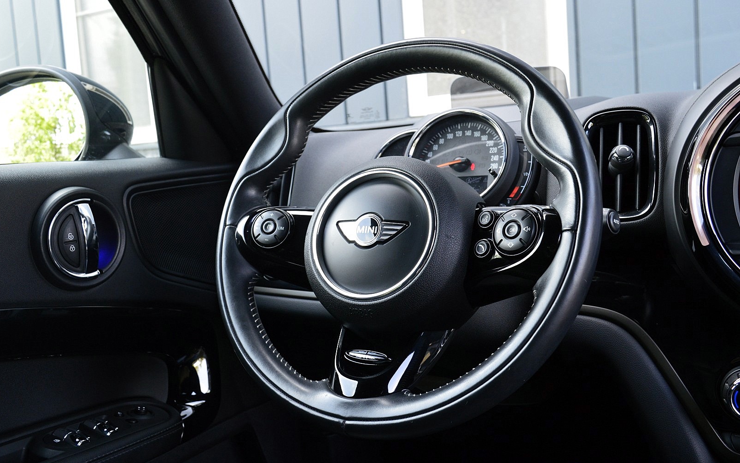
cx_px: 367
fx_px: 716
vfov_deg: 35.8
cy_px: 226
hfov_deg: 54.6
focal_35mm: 36
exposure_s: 1/60
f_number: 7.1
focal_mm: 23
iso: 800
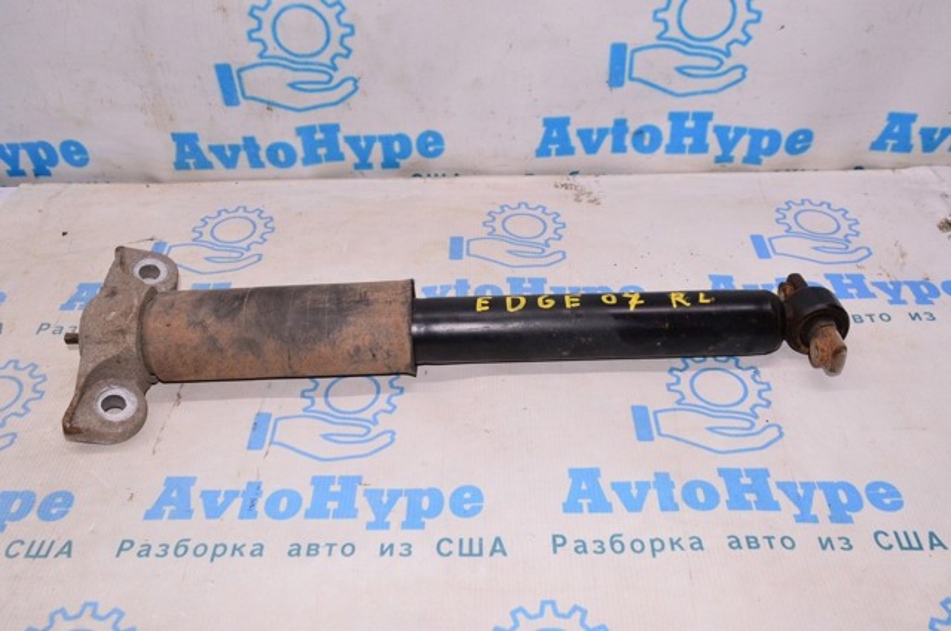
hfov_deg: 57.3
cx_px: 476
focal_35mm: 33
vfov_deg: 39.9
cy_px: 316
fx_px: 871
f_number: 8
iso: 1600
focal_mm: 22
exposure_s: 1/200
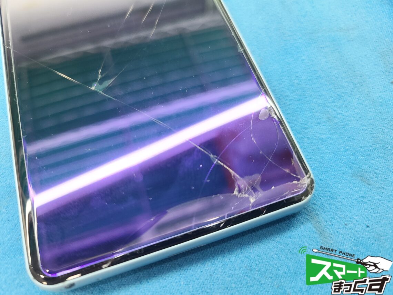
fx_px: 295
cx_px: 196
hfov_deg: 67.3
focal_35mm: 26
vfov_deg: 53.1
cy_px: 148
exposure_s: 1/60
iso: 250
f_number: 1.8
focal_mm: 5.4
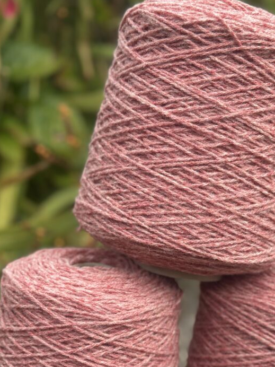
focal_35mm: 71
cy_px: 270
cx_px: 183
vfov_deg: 27.1
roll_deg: -3.5
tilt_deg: -13.6
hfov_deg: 20.6
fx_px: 752
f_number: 1.78
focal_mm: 6.86
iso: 80
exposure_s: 1/1453
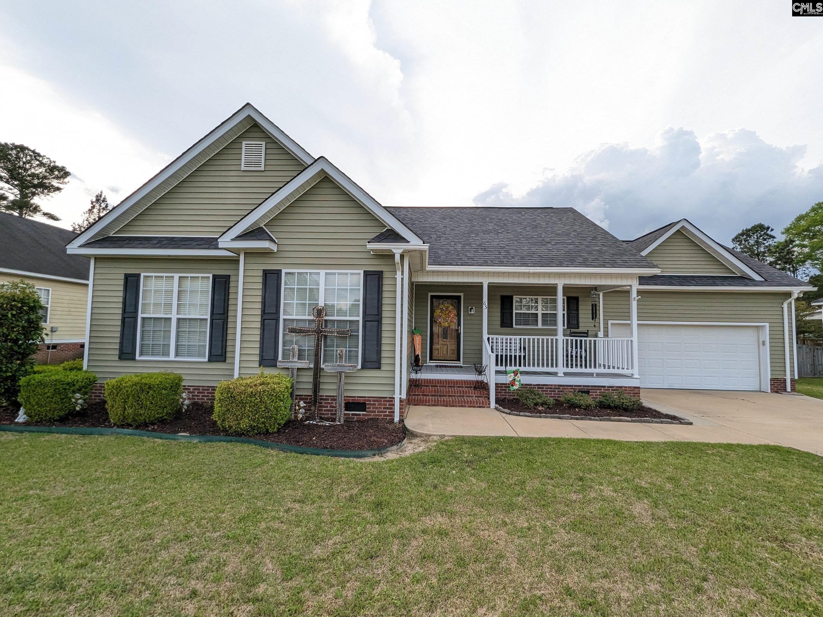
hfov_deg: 106.2
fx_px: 309
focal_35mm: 13
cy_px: 308
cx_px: 412
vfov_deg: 89.9
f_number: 2.2
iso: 48
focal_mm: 1.95
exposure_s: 1/608
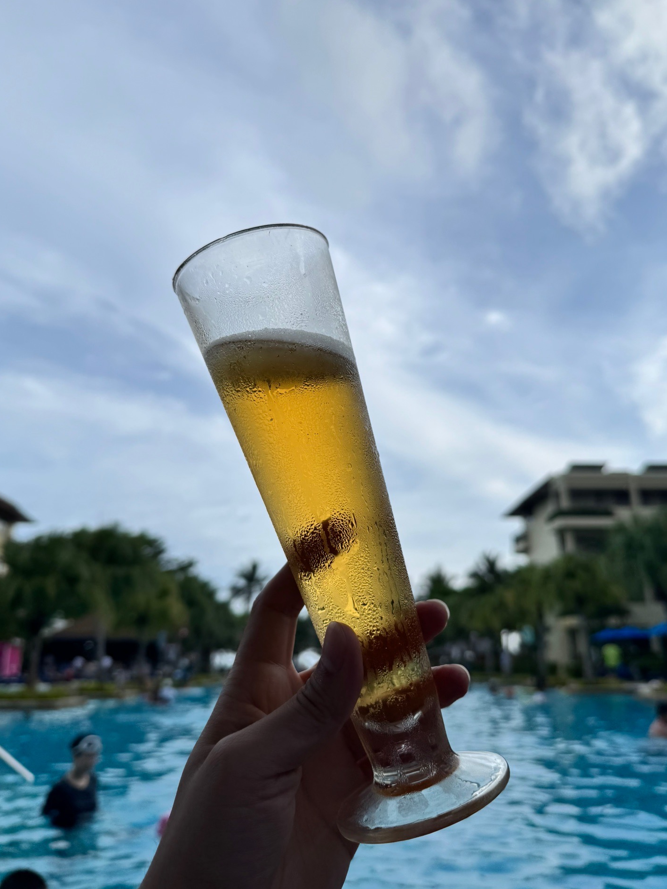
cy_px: 426
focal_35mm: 26
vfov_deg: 67.3
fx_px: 668
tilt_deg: +19.7
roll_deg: +0.7
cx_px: 351
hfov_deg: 53.0
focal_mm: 6.76
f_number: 1.78
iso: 80
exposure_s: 1/5814
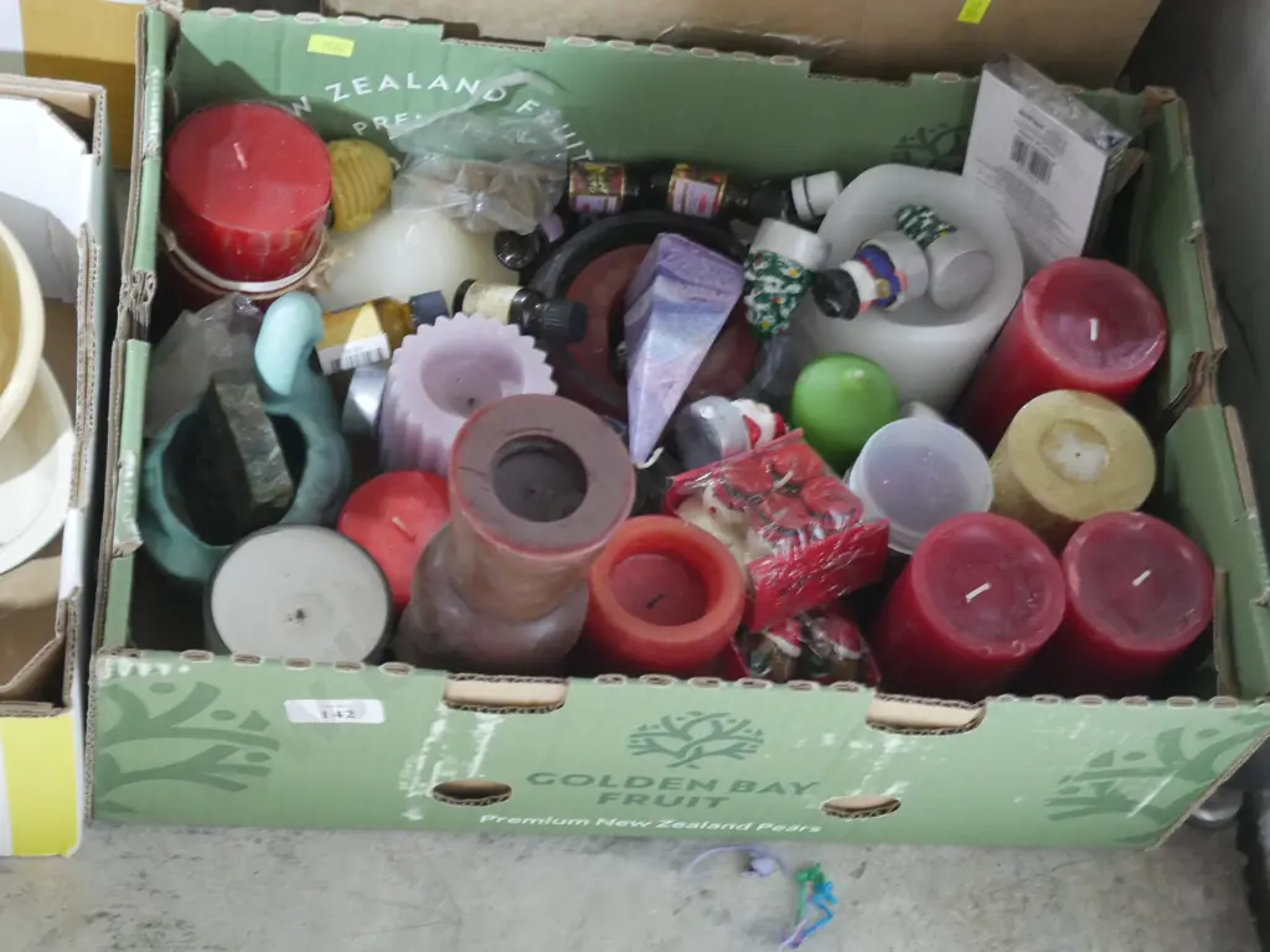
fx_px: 2348
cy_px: 476
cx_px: 635
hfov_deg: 30.3
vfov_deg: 22.9
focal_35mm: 64
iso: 3200
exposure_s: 1/13
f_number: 5.4
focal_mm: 32
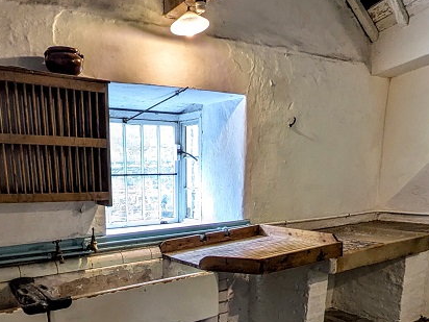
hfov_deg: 53.7
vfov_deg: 39.7
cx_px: 181
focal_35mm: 34
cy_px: 268
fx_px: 421
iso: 56
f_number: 2.2
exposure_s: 1/25
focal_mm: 1.83
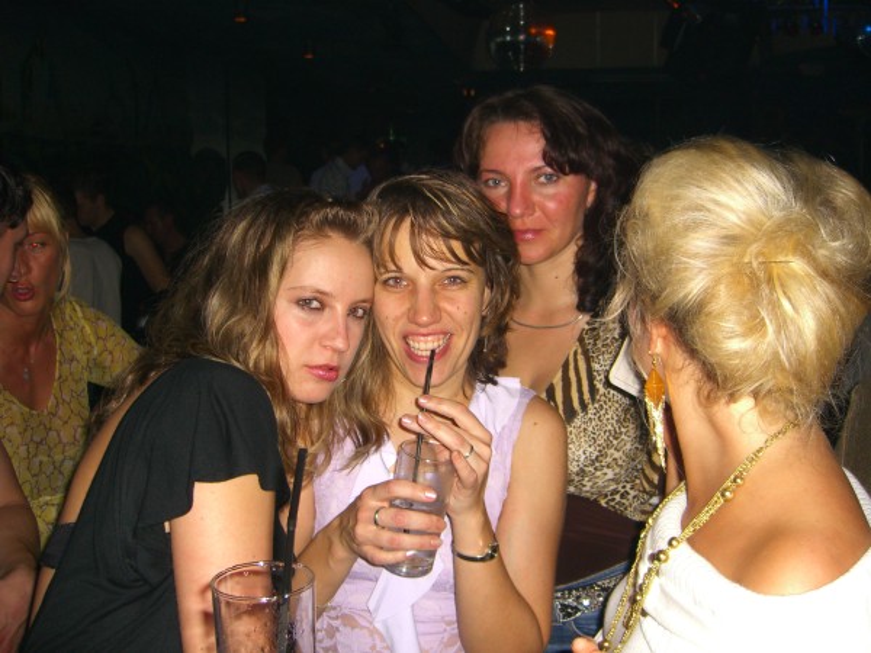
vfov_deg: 37.7
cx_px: 436
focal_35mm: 38
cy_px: 326
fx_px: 956
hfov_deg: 49.0
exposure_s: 1/60
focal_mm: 7.9
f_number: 2.8
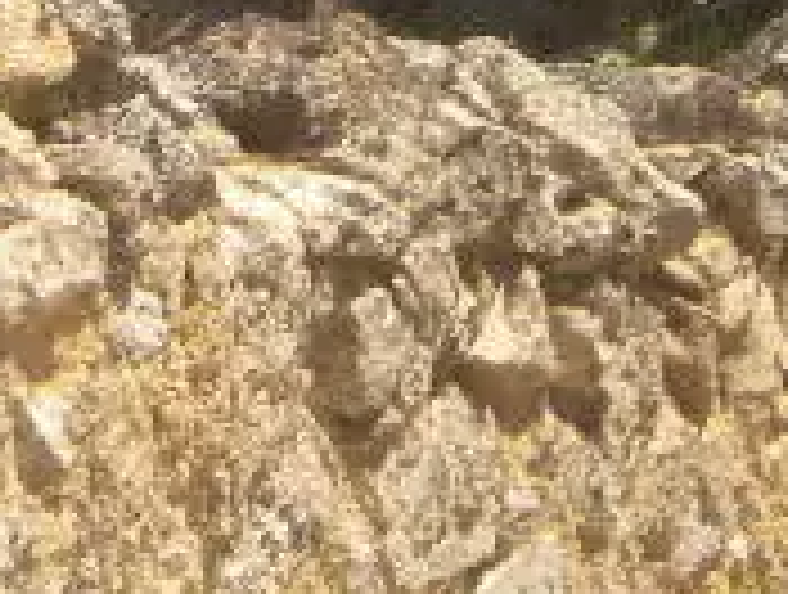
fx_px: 9056
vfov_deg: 3.8
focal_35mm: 397
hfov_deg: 5.0
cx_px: -135
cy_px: 477
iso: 80
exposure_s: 1/330
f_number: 6.5
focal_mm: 12.3
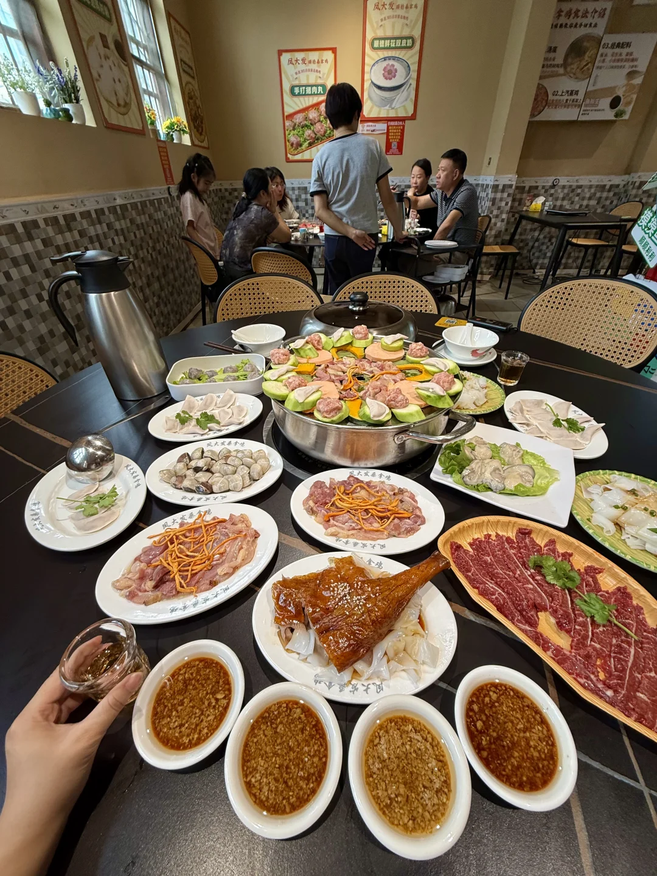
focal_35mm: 14
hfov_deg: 85.7
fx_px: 354
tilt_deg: -36.2
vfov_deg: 102.1
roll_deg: -0.3
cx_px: 328
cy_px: 438
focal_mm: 2.22
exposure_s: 1/99
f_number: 2.2
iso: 64
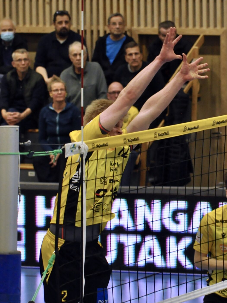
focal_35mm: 316
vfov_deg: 6.3
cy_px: 137
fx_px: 2764
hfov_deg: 4.7
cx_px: 176
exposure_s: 1/320
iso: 1600
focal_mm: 120
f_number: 4
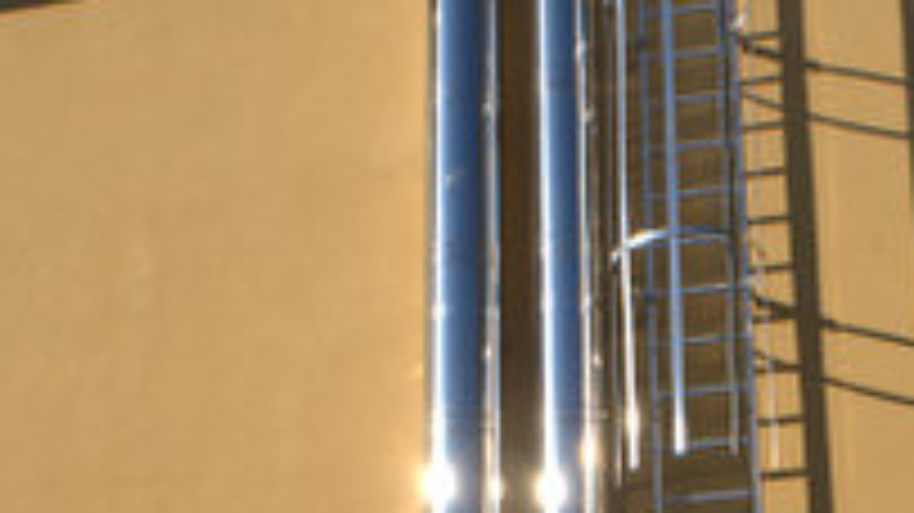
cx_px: 466
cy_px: 500
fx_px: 2350
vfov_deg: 12.3
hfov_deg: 22.0
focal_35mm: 97
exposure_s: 1/160
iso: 100
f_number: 9
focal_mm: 26
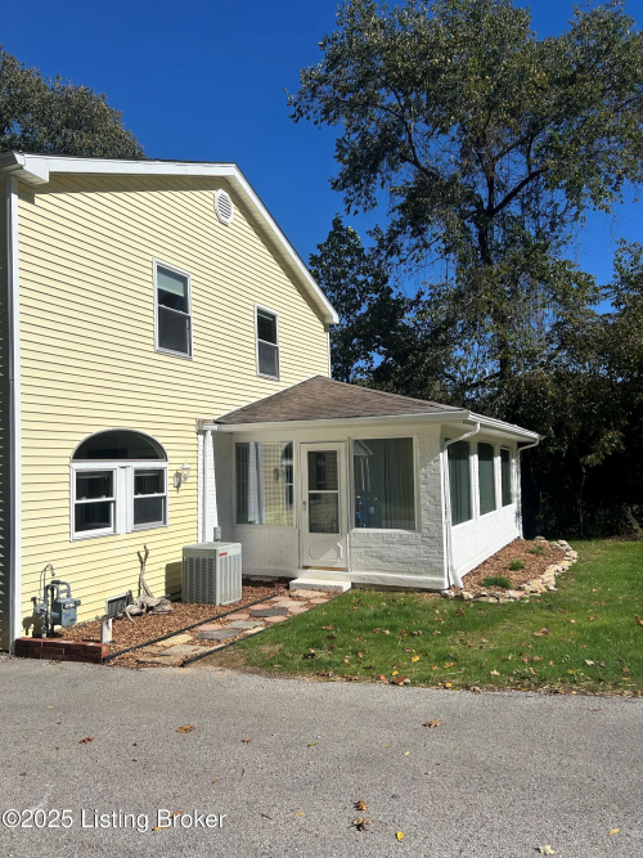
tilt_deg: +3.1
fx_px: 644
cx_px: 322
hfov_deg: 53.0
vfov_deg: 67.3
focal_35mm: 26
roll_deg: +0.3
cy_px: 429
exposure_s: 1/9434
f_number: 1.5
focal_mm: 5.7
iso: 50
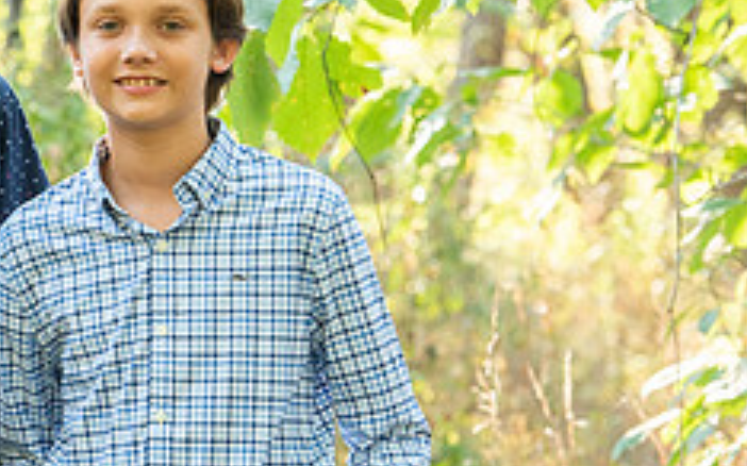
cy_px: 203
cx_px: -162
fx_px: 6389
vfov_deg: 4.2
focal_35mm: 314
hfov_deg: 6.6
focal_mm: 120
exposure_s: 1/250
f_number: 6.3
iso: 1250
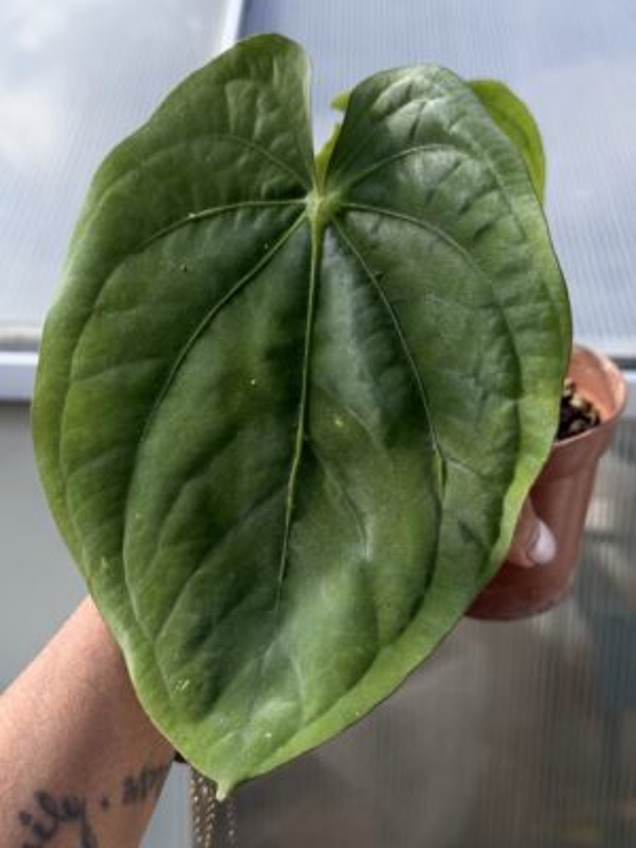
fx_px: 1176
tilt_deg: -13.8
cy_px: 424
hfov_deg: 30.3
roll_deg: -1.3
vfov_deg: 39.7
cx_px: 318
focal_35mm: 48
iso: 64
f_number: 1.78
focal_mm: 6.76
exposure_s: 1/1070
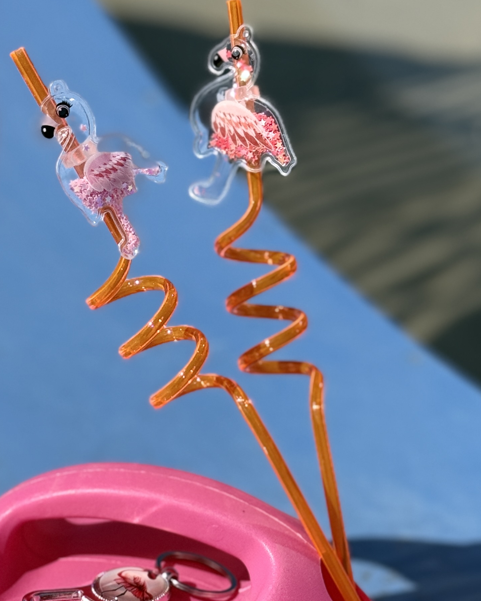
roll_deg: +2.7
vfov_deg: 18.3
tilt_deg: -13.8
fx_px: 1869
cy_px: 326
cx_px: 129
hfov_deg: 14.6
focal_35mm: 105
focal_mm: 6.76
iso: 100
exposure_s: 1/9901
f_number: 1.78
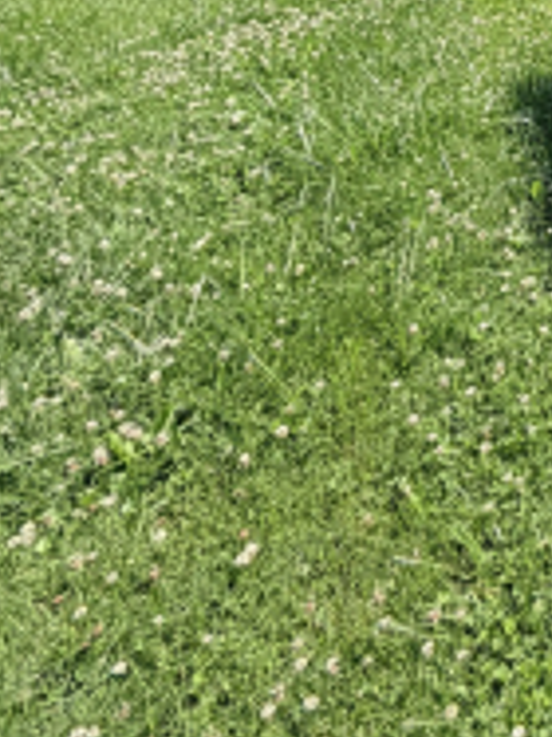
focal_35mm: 50
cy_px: -282
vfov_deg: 28.9
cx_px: 844
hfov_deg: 23.1
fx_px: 1064
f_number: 2.2
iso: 25
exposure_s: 1/770
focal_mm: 2.22
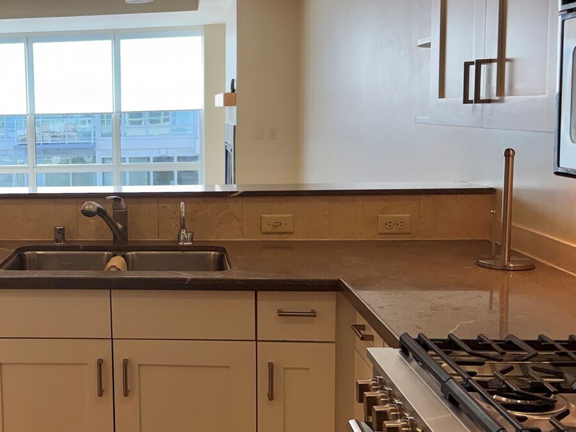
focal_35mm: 46
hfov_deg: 39.0
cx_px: 83
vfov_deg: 31.5
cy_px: 194
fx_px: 765
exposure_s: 1/433
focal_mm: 5.96
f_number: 1.6
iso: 50
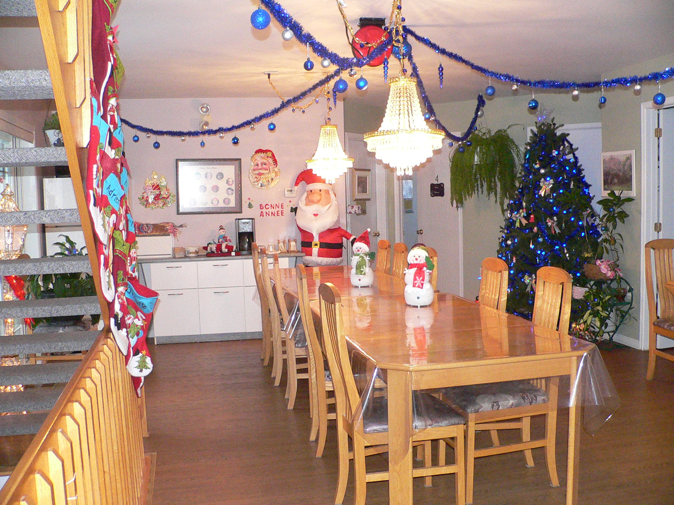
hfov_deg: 52.6
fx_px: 681
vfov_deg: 40.7
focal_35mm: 35
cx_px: 337
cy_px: 252
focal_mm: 4.6
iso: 400
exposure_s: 1/60
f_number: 2.8
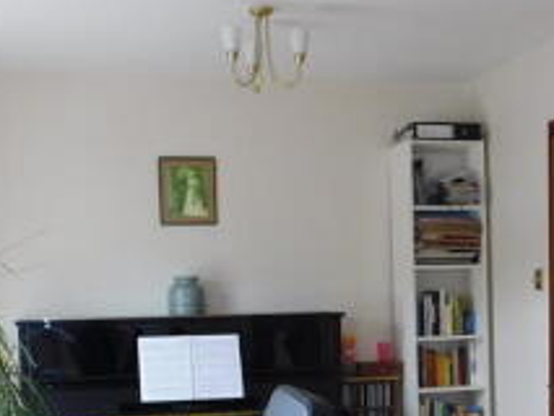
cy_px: 391
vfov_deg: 22.6
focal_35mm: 63
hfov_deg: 30.6
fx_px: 1009
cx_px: 324
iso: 125
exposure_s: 1/50
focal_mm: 4
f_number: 3
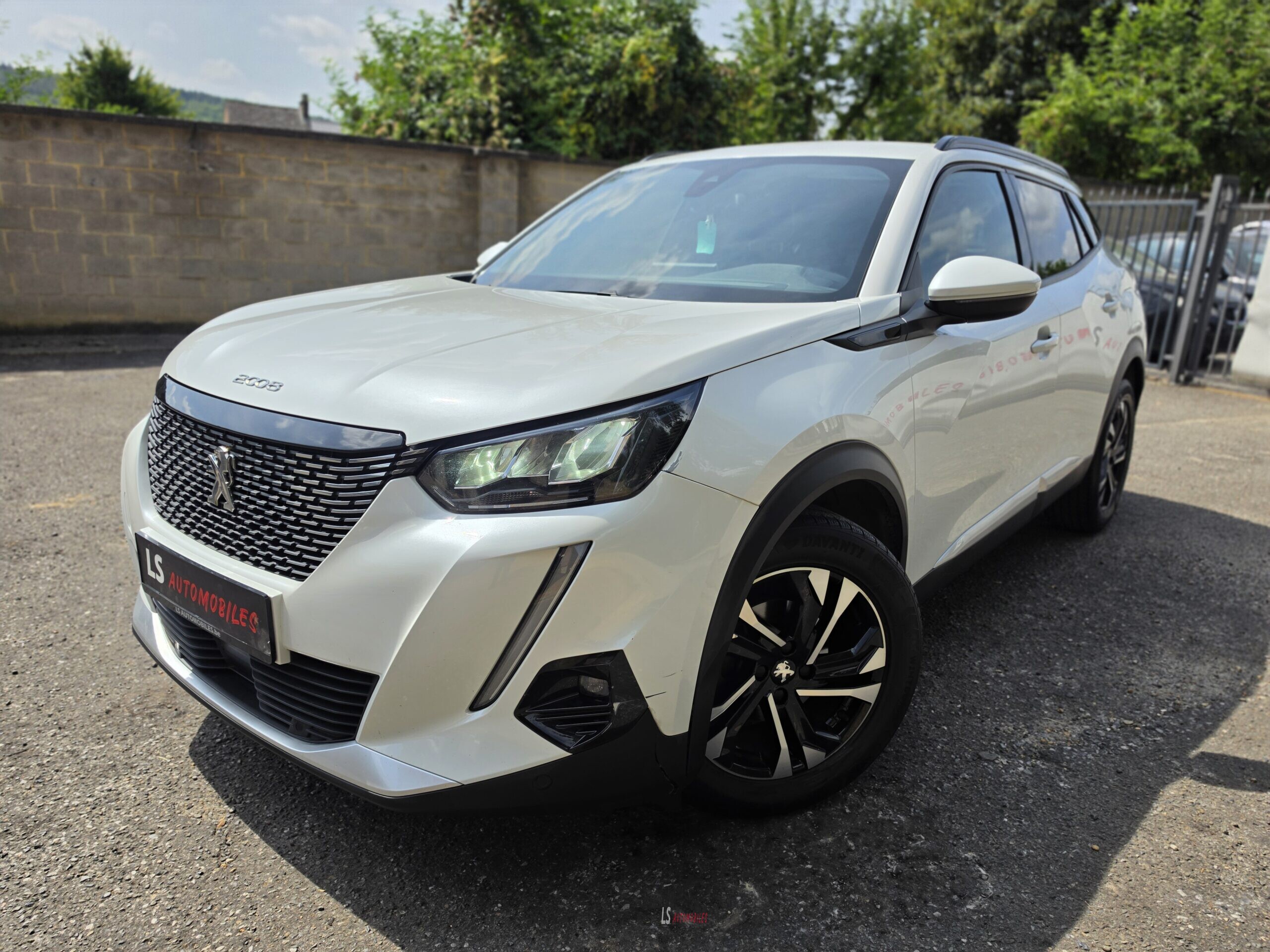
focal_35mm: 23
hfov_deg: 73.9
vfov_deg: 58.9
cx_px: 635
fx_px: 844
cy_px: 476
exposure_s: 1/7939
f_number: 1.4
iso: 40
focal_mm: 6.5
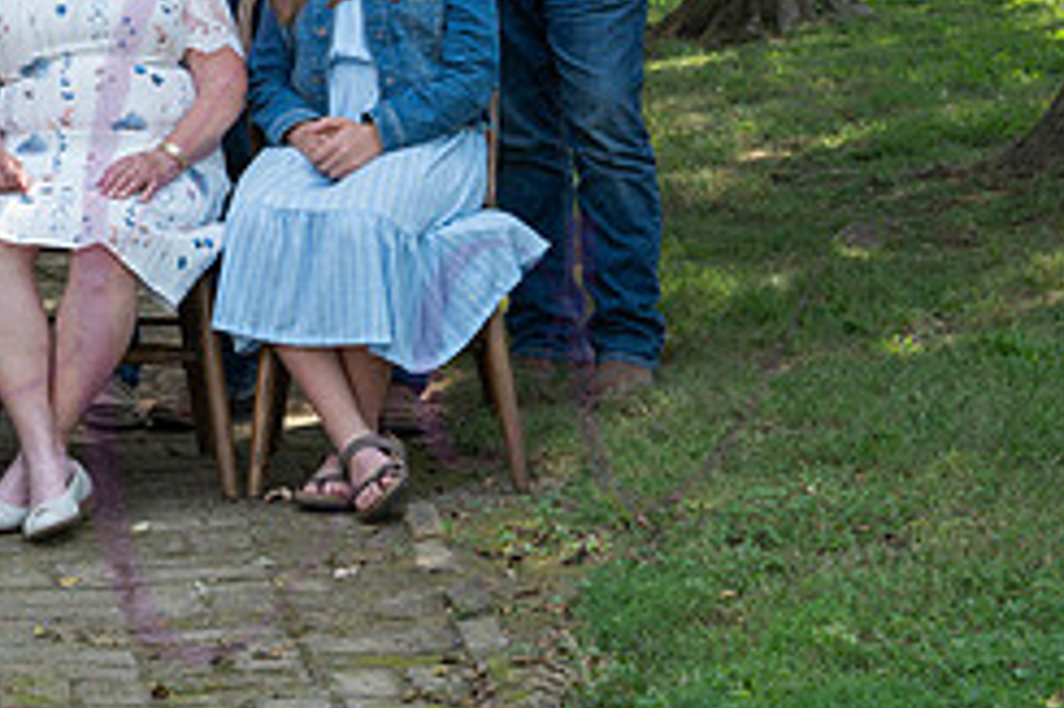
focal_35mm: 128
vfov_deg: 10.6
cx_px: -43
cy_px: -20
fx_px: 3780
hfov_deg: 15.7
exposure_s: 1/125
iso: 400
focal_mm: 54
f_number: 8
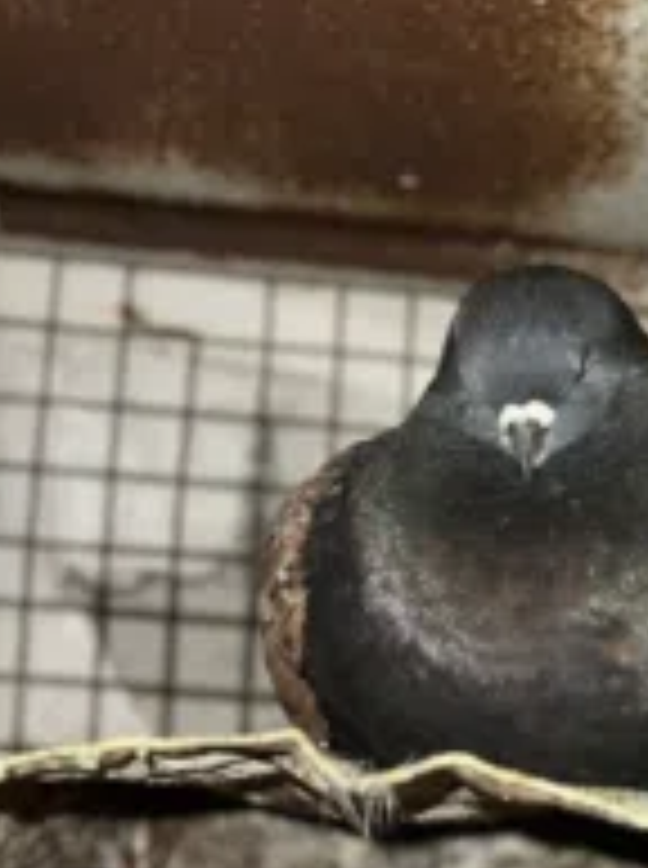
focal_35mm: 54
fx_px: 1352
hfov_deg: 25.7
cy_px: 751
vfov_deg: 34.0
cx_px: 630
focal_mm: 5.7
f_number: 1.5
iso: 40
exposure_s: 1/4
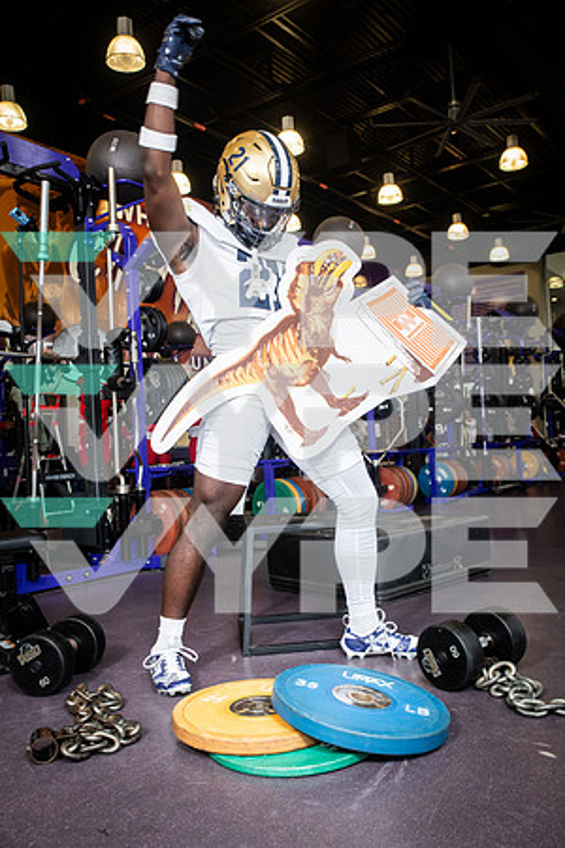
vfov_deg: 58.7
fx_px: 753
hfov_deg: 41.1
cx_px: 282
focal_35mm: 32
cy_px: 424
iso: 500
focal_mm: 32
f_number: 5.6
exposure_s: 1/250
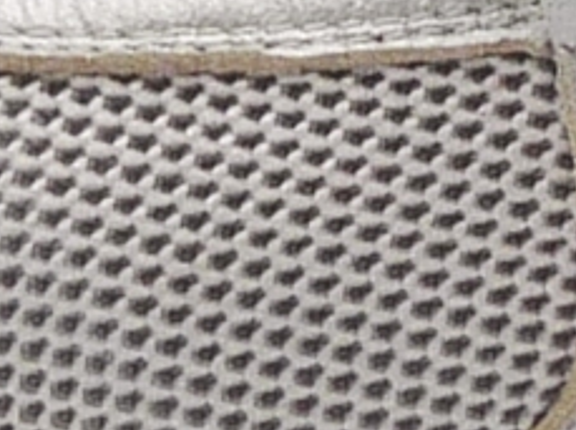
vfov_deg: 4.3
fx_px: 5698
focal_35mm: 343
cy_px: -103
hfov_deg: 5.7
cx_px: 1149
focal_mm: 4.8
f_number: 5
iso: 100
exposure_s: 1/200
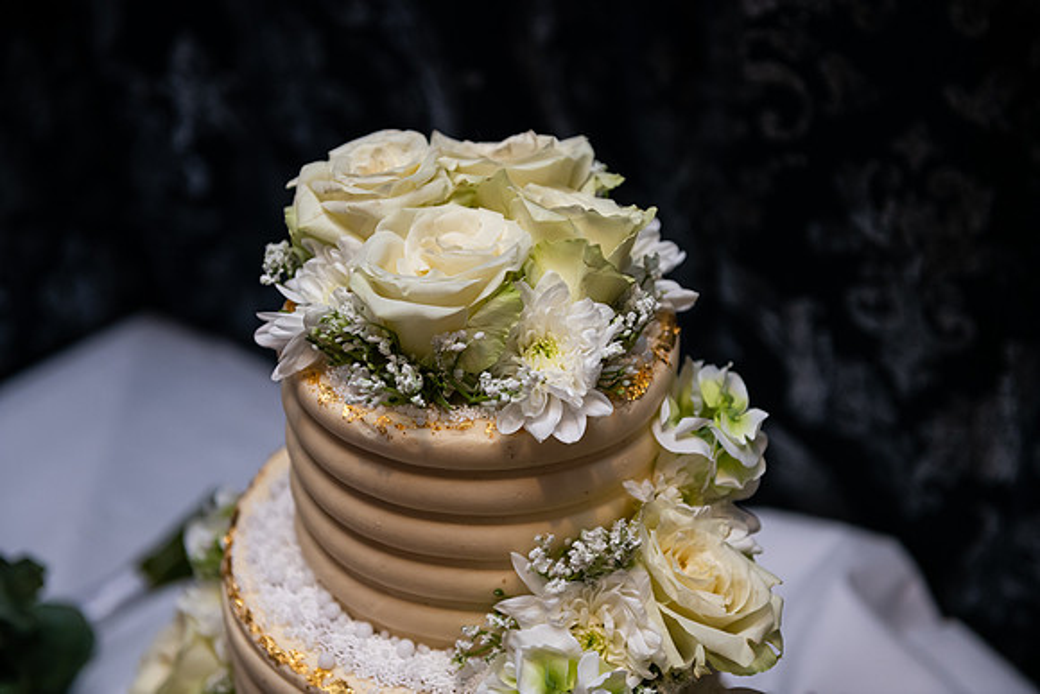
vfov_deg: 23.4
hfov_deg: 34.5
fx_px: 1676
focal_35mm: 58
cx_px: 520
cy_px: 347
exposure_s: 1/160
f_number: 3.5
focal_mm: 58
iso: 640
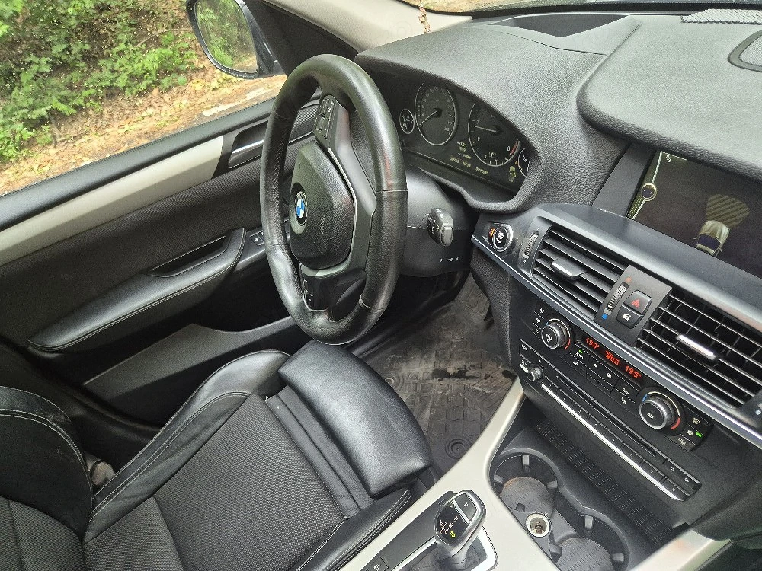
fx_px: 506
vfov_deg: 58.9
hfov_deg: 73.9
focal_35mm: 23
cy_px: 286
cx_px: 381
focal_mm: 5.4
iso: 400
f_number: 1.8
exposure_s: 1/100
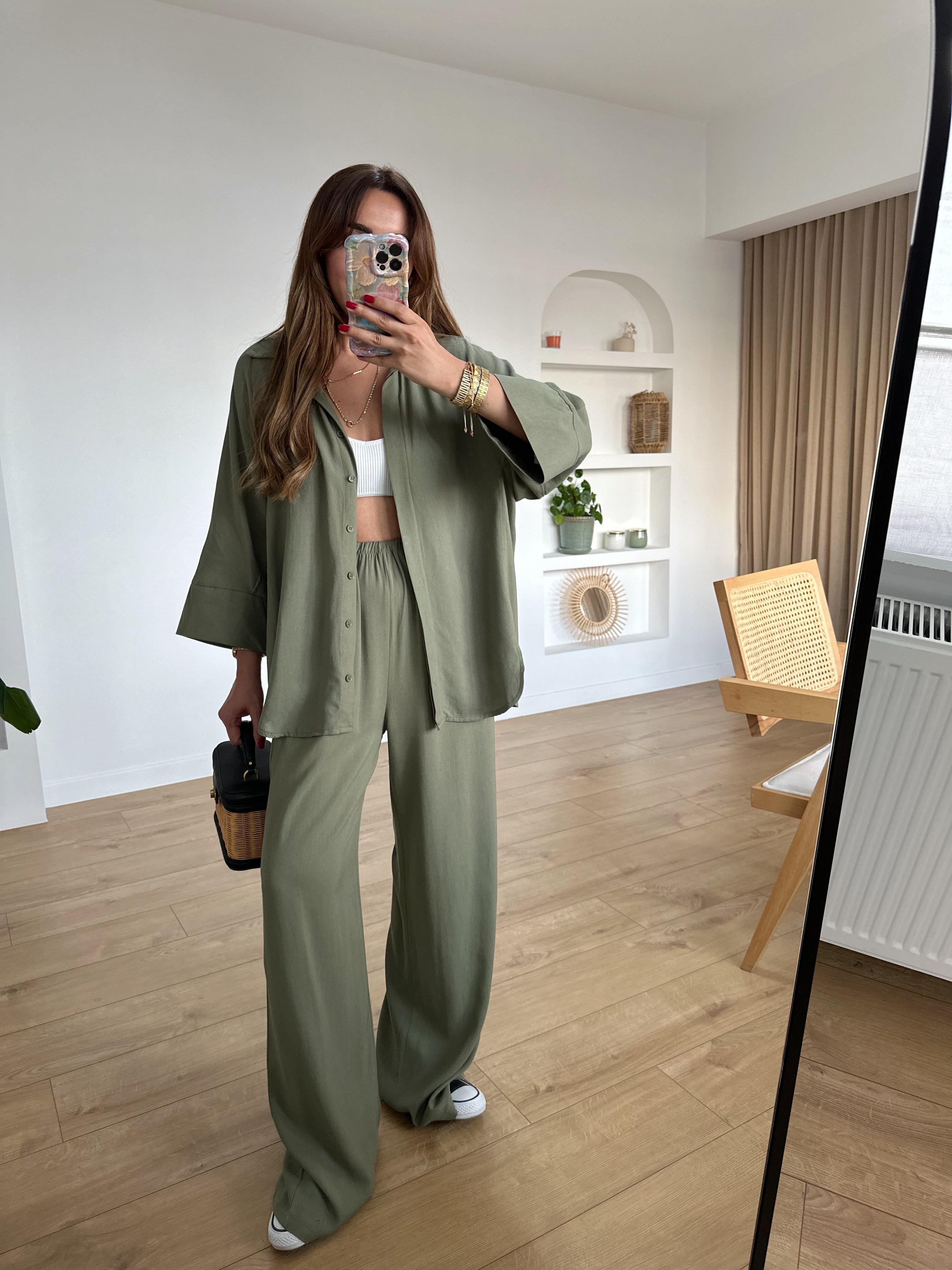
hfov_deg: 56.8
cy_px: 635
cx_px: 476
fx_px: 880
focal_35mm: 24
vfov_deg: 71.6
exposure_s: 1/100
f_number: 1.78
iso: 160
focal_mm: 6.86
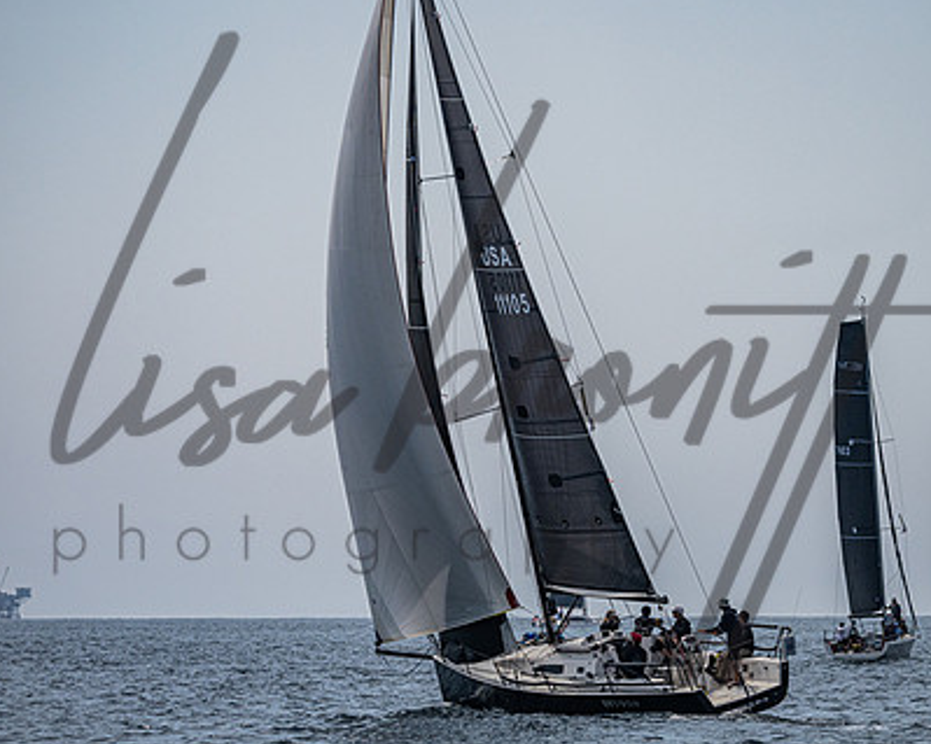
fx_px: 7796
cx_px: 537
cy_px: 367
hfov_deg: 6.8
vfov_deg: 5.5
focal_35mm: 283
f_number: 5
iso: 400
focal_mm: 190
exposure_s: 1/8000
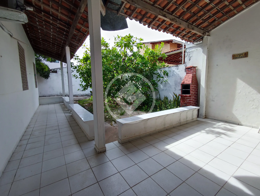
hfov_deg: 98.1
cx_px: 130
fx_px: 113
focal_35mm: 15
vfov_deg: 81.8
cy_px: 98
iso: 50
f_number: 2.2
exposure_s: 1/337
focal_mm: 1.65
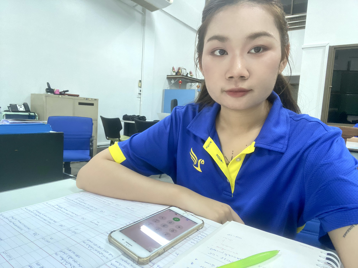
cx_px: 179
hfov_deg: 73.9
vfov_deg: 58.9
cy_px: 134
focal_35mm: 23
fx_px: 238
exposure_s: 1/50
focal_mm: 2.71
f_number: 2.2
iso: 250
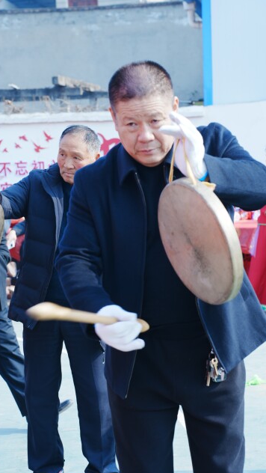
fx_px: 1090
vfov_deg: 24.4
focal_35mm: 87
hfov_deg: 13.9
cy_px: 280
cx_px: 167
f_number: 5.6
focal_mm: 70
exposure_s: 1/160
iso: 100
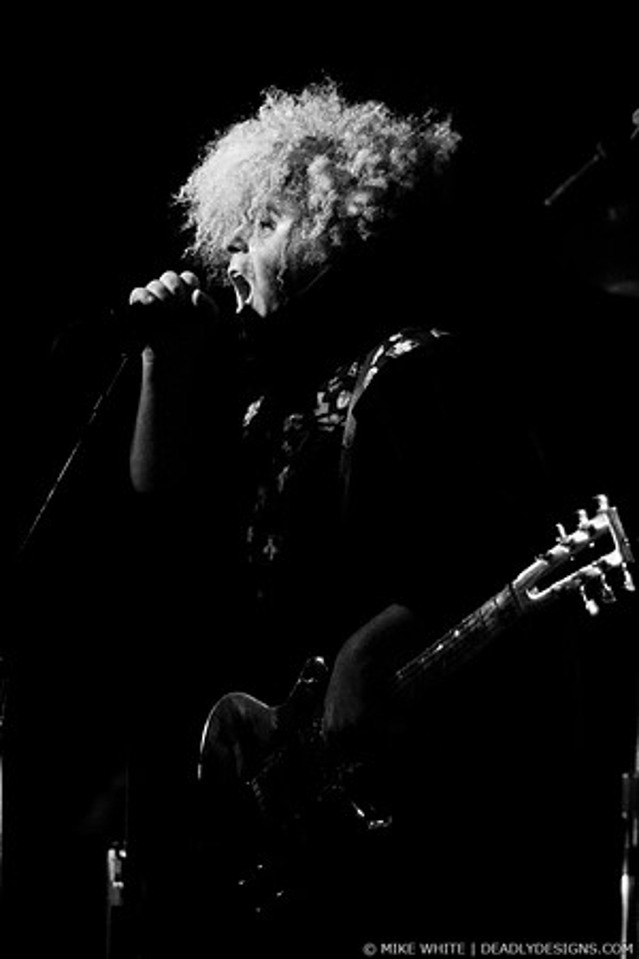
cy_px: 480
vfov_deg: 27.0
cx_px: 320
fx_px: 1997
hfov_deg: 18.2
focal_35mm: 75
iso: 1000
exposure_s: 1/50
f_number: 1.8
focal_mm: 50
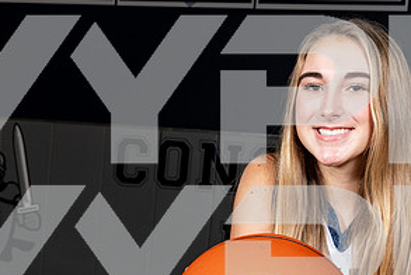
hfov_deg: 23.9
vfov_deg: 15.9
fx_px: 971
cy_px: 260
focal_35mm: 85
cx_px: 198
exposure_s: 1/125
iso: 250
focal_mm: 43
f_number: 10
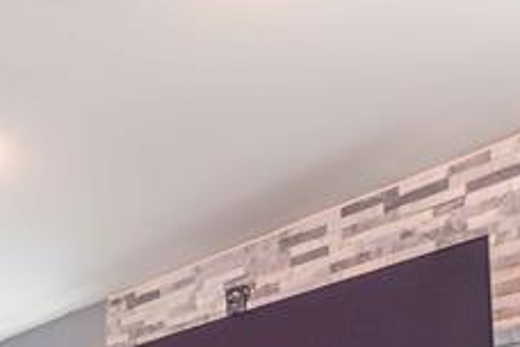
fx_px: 780
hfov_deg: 28.7
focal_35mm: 54
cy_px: 533
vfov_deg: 20.9
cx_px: -187
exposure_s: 1/80
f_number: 6.3
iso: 1000
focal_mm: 12
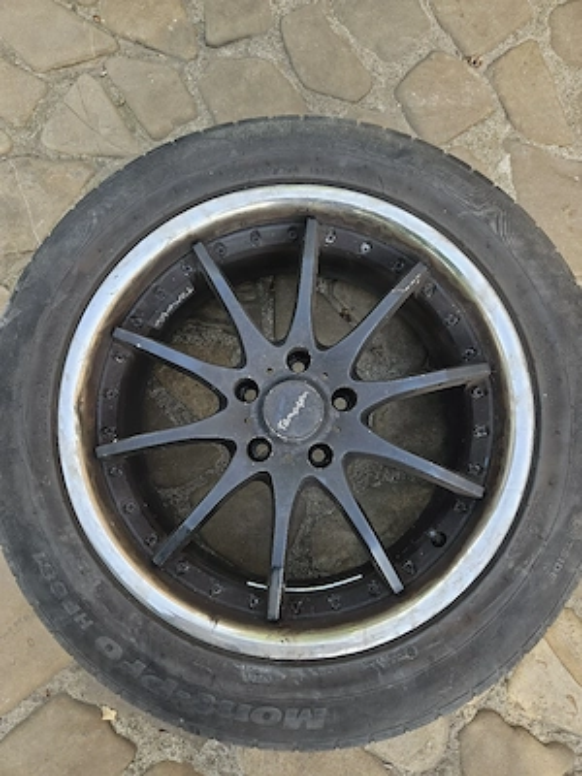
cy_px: 388
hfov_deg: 58.9
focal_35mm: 23
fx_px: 516
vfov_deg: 73.9
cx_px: 291
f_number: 1.8
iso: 50
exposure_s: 1/182
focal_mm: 5.4
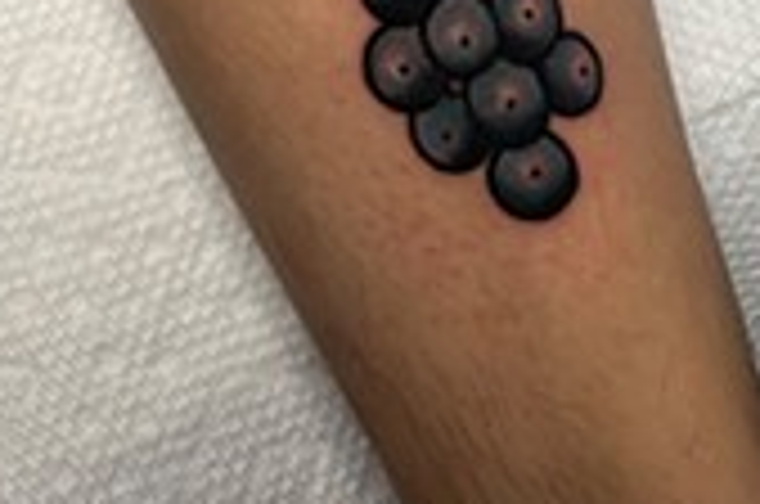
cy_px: -544
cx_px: 202
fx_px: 1622
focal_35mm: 77
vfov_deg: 14.3
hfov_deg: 26.1
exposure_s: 1/60
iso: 125
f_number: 1.5
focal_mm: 5.7
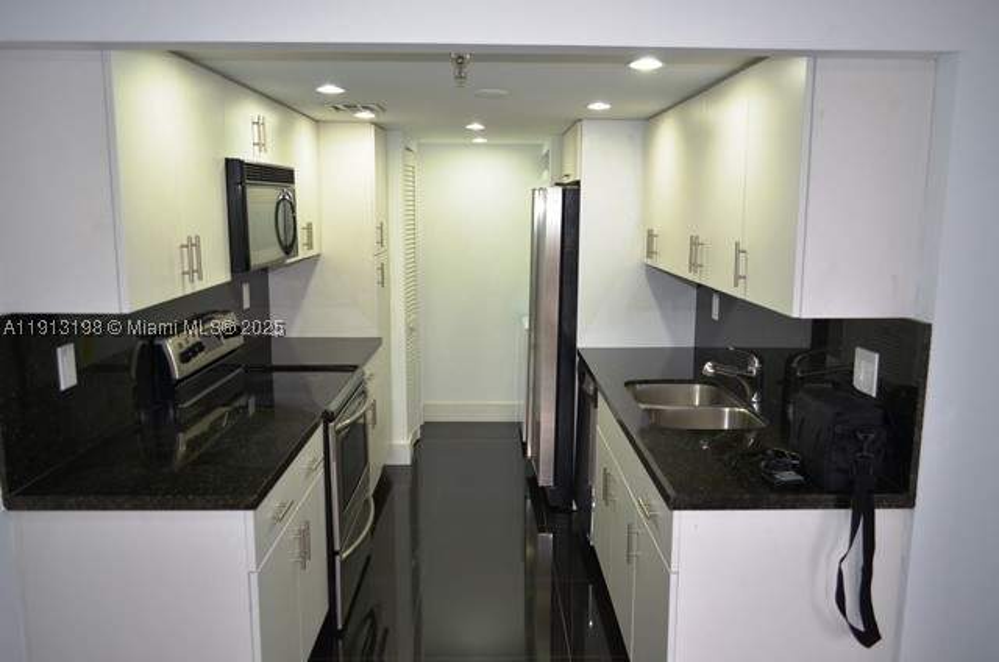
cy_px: 331
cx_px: 500
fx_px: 748
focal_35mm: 27
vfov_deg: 47.7
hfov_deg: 67.5
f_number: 3.5
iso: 450
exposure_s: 1/60
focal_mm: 18
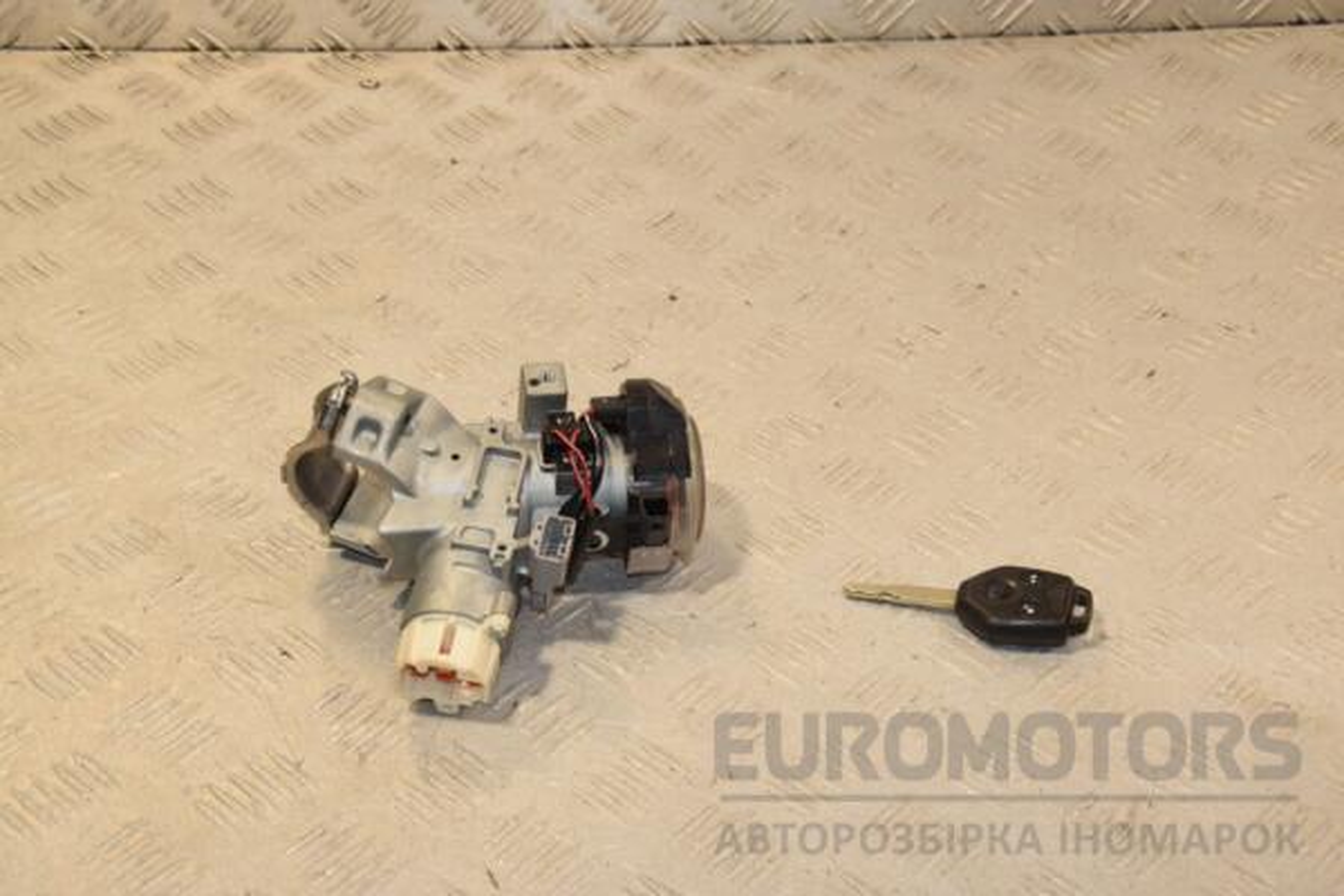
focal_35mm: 63
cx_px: 672
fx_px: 2352
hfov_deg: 31.9
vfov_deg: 21.6
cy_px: 448
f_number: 9
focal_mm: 42
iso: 800
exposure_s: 1/200
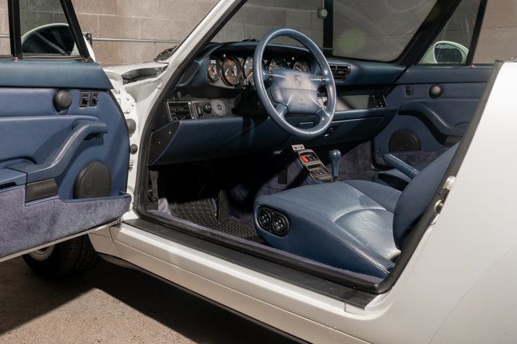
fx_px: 546
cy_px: 111
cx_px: 157
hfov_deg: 49.5
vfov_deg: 34.7
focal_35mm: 38
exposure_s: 1/60
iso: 250
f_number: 6.3
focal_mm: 24
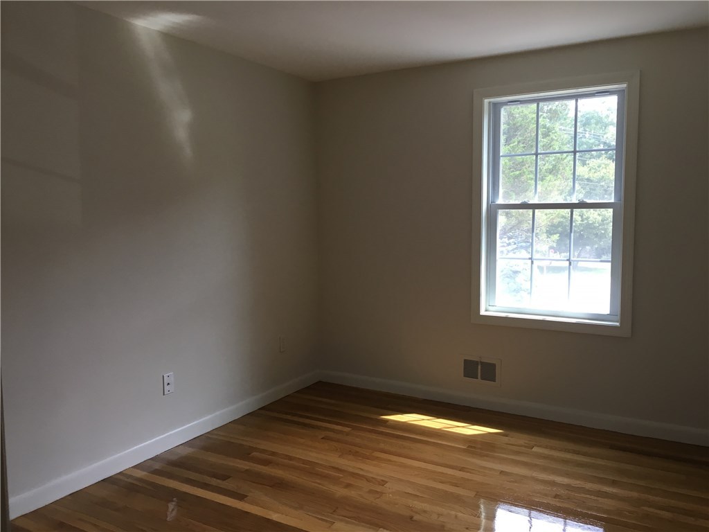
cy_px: 266
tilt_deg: -4.4
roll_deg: +0.8
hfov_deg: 61.7
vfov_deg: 48.2
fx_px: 594
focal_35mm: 29
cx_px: 354
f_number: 2.2
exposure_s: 1/40
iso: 32
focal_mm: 4.15
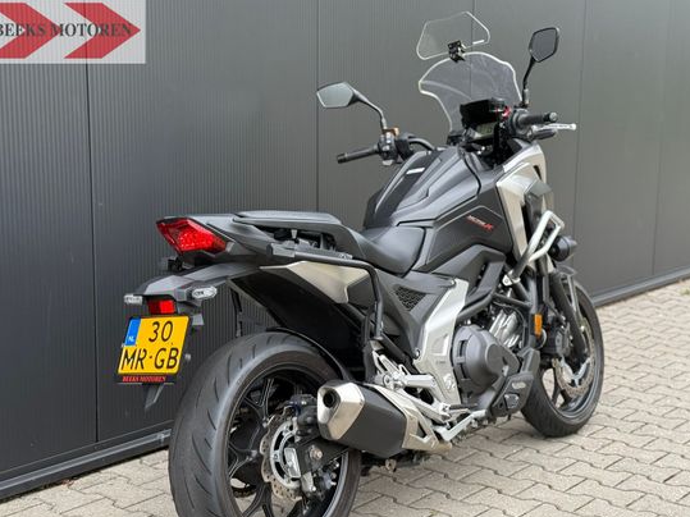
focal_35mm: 57
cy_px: 285
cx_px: 369
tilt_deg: -10.3
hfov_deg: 33.8
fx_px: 1136
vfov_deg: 25.6
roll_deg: -1.0
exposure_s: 1/346
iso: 100
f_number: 1.78
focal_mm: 6.76
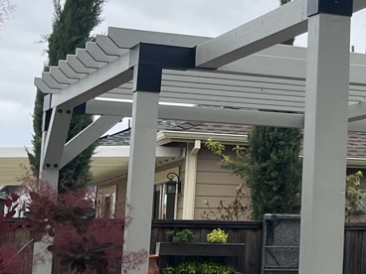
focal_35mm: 113
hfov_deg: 15.1
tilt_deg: +8.1
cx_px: 662
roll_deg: -0.9
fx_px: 1195
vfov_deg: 13.1
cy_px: 97
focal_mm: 5.1
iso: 50
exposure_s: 1/3215
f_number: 1.6
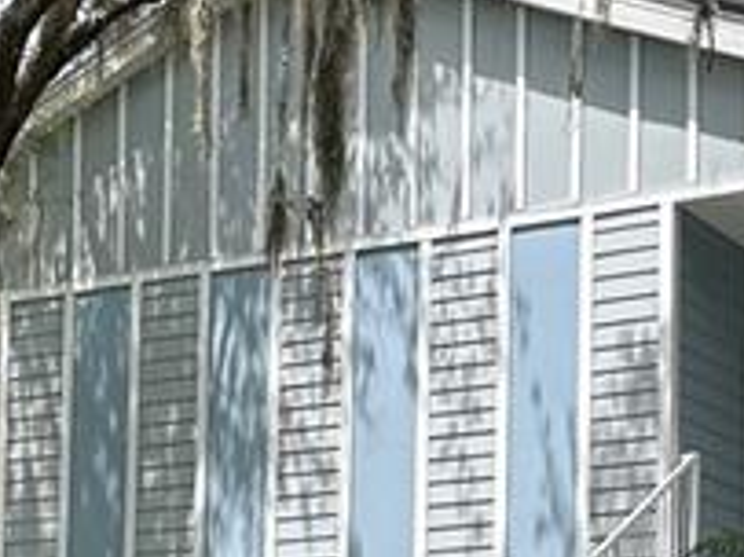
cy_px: 689
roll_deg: -0.9
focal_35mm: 121
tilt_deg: +7.2
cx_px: 370
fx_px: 2599
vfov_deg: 11.9
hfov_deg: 16.3
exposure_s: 1/962
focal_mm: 6.86
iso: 80
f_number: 1.78
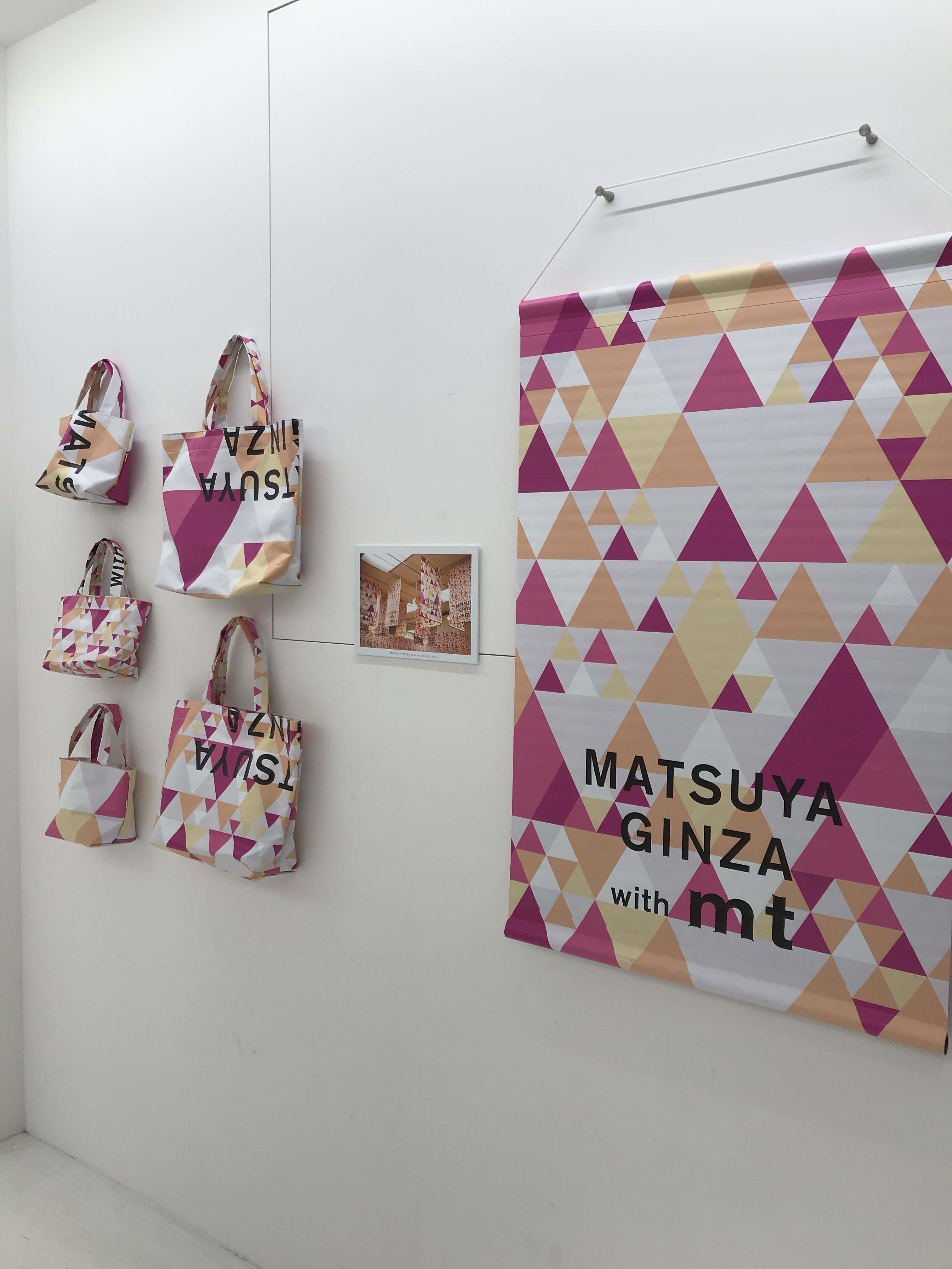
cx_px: 476
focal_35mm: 28
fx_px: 1027
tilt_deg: -3.7
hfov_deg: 49.7
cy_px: 634
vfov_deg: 63.4
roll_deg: +1.8
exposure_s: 1/100
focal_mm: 3.99
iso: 20
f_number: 1.8
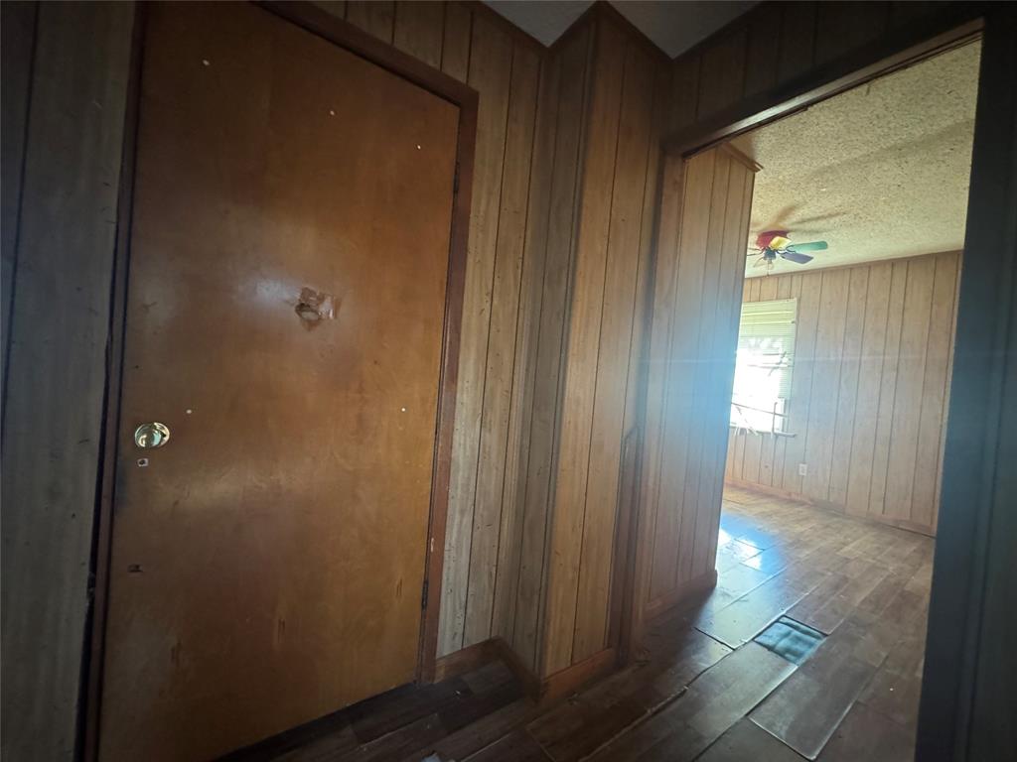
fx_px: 411
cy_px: 381
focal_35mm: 14
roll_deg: -4.1
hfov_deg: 102.1
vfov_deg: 85.7
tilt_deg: -1.4
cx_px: 508
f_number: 2.2
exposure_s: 1/40
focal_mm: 2.22
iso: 1250
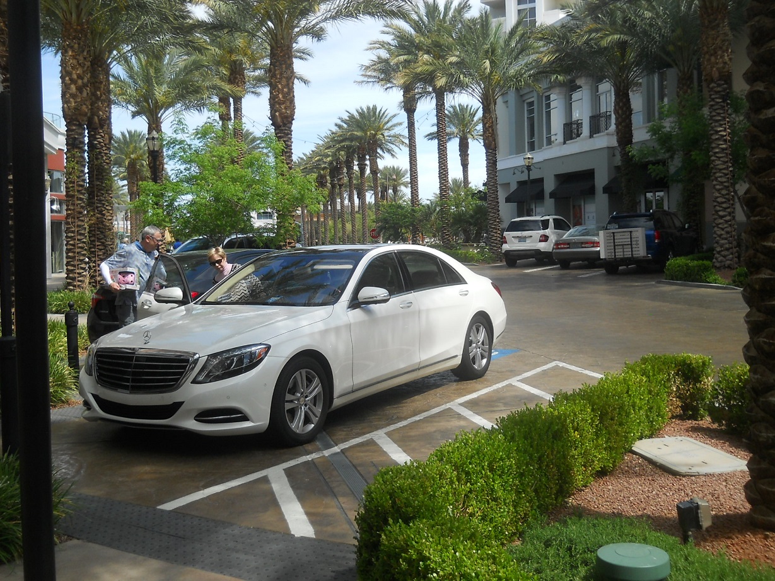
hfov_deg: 45.8
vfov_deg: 35.1
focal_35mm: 41
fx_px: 918
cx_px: 388
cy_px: 290
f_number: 5.5
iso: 80
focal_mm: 6.72
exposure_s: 1/250
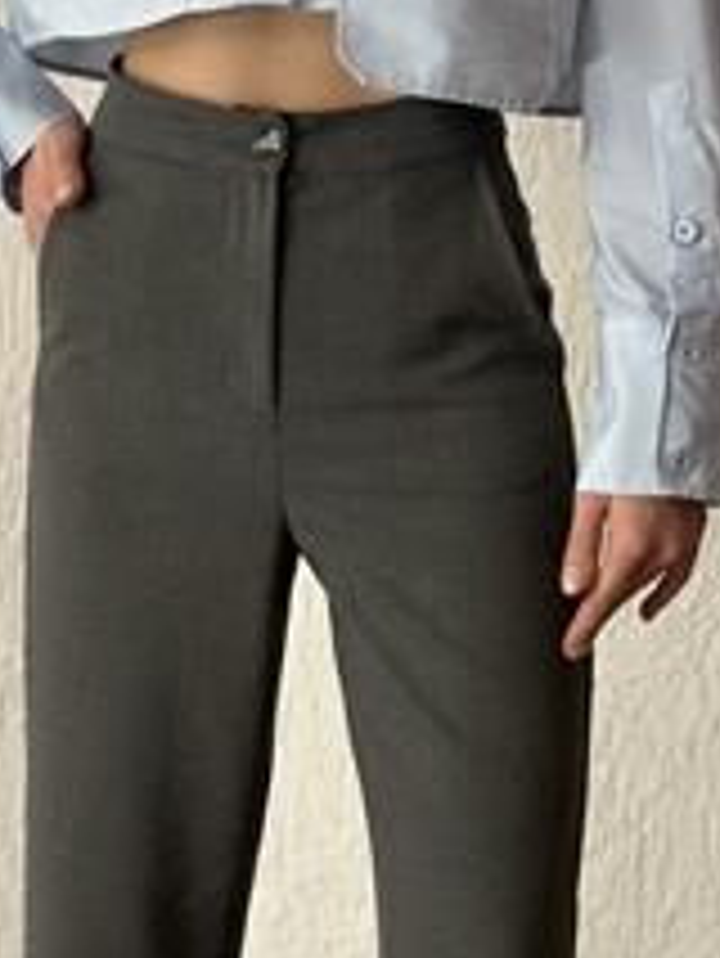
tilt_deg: -7.0
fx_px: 2660
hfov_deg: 15.4
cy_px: 337
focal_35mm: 96
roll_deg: -1.9
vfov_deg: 20.4
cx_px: 252
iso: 125
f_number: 1.78
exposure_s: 1/121
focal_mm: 6.86
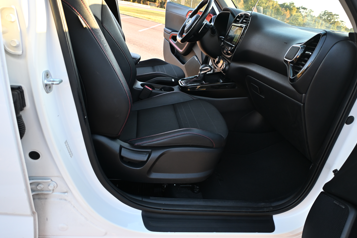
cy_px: 127
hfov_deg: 73.7
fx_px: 238
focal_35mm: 24
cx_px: 180
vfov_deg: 53.1
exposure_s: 1/125
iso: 400
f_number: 4
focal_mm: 14
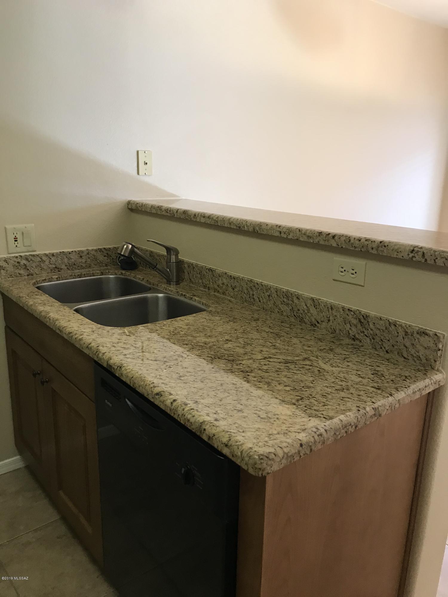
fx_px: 483
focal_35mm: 28
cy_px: 298
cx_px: 224
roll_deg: +0.7
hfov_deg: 49.7
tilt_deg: -13.5
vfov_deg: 63.4
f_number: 1.8
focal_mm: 3.99
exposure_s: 1/20
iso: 40
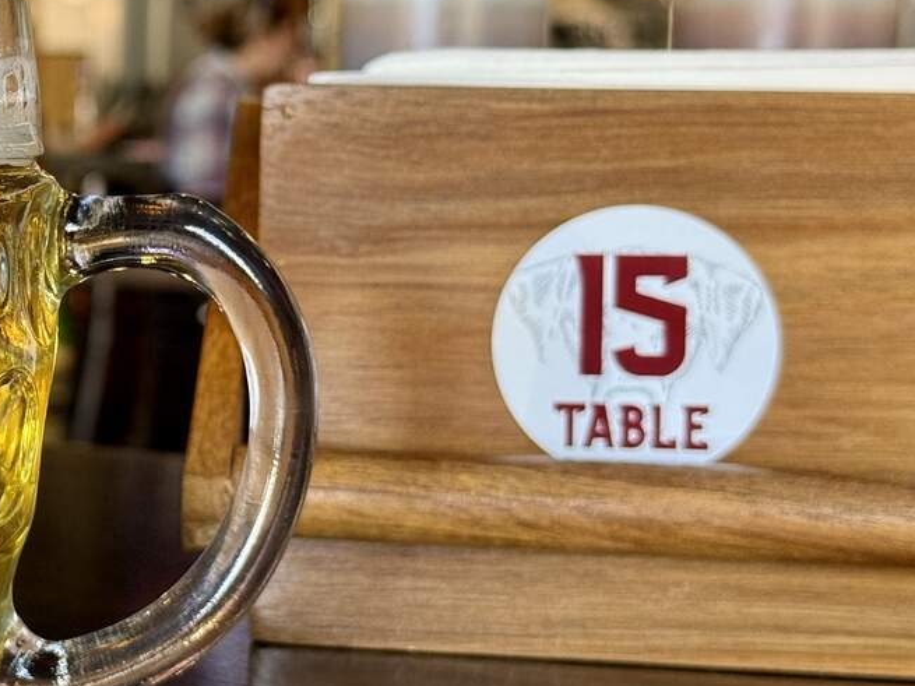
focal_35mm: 88
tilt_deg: -3.0
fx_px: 2326
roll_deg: -1.3
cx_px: 102
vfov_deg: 16.8
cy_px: 250
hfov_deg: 21.8
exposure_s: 1/60
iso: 64
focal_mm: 6.76
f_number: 1.78
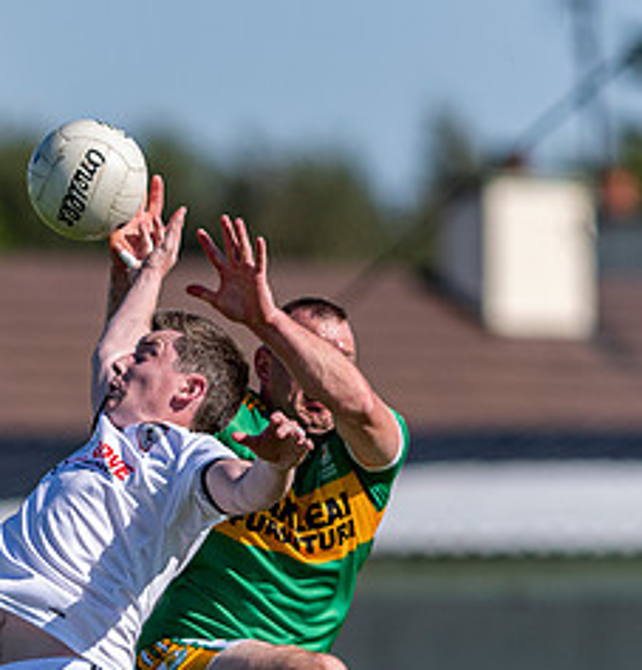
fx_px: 25912
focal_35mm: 1208
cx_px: -150
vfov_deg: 1.5
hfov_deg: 1.4
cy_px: 633
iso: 110
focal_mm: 300
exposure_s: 1/2500
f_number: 2.8
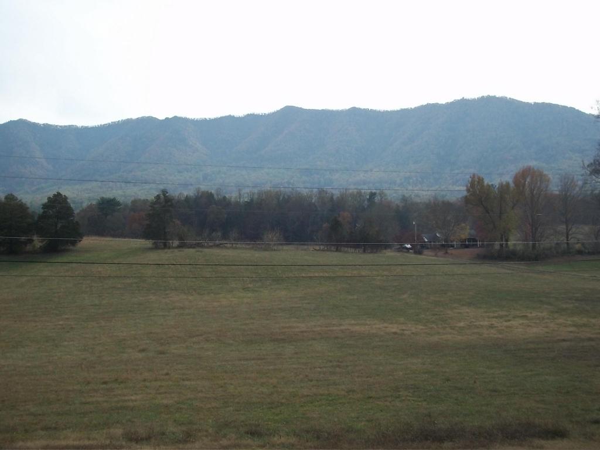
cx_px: 300
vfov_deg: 39.7
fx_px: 624
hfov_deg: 51.4
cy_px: 225
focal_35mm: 36
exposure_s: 1/160
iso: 80
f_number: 8
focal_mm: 6.5
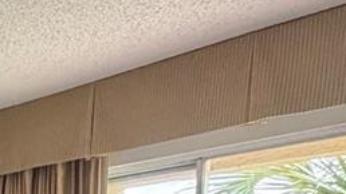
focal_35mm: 71
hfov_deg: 23.8
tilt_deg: -10.7
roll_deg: +6.0
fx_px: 651
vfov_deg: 13.5
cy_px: 431
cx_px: -169
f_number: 2.2
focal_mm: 2.22
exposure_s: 1/67
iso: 320
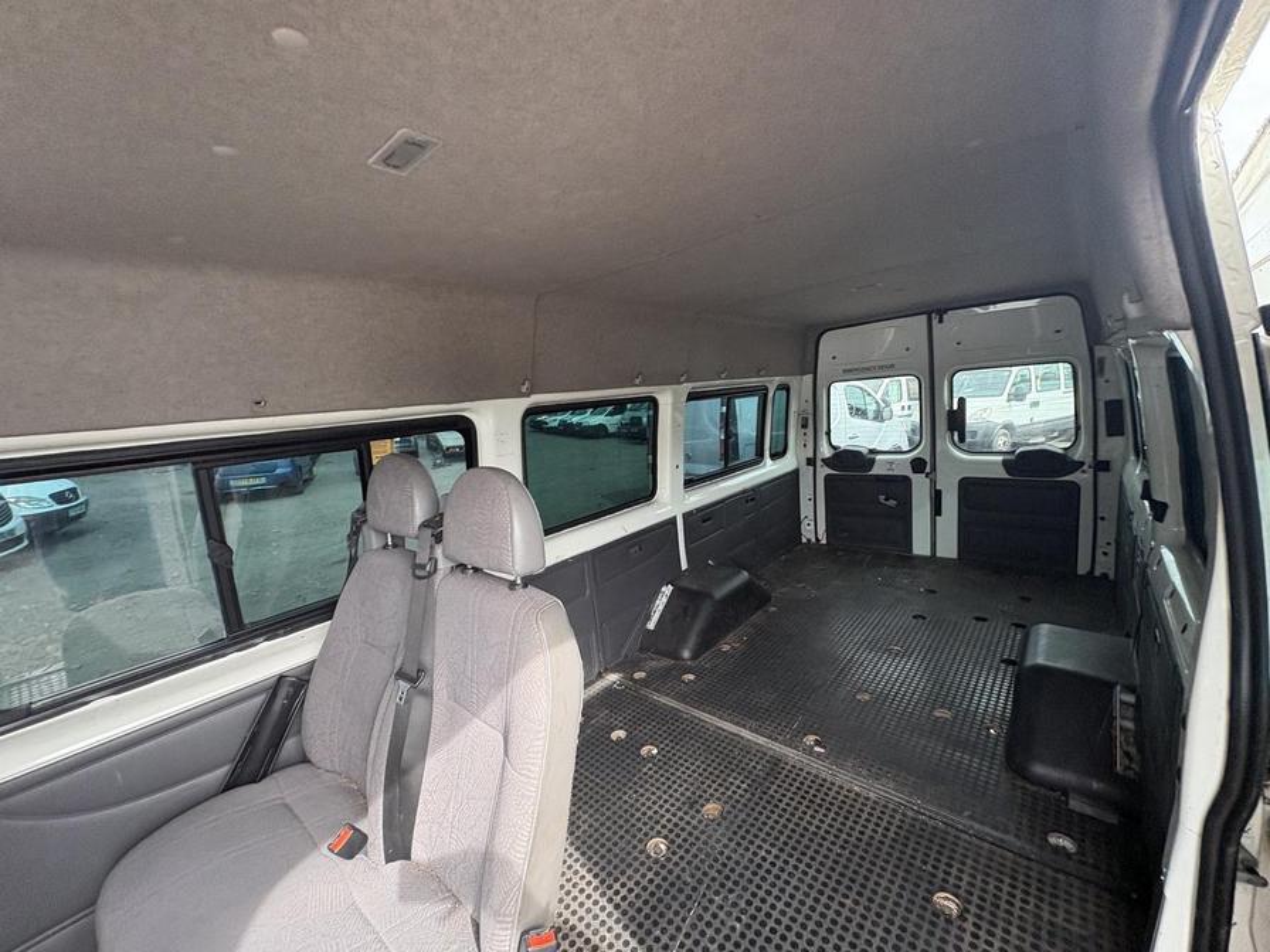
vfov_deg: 85.7
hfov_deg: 102.1
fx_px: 514
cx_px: 635
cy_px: 476
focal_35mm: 14
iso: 125
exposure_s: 1/114
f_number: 2.2
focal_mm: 2.22
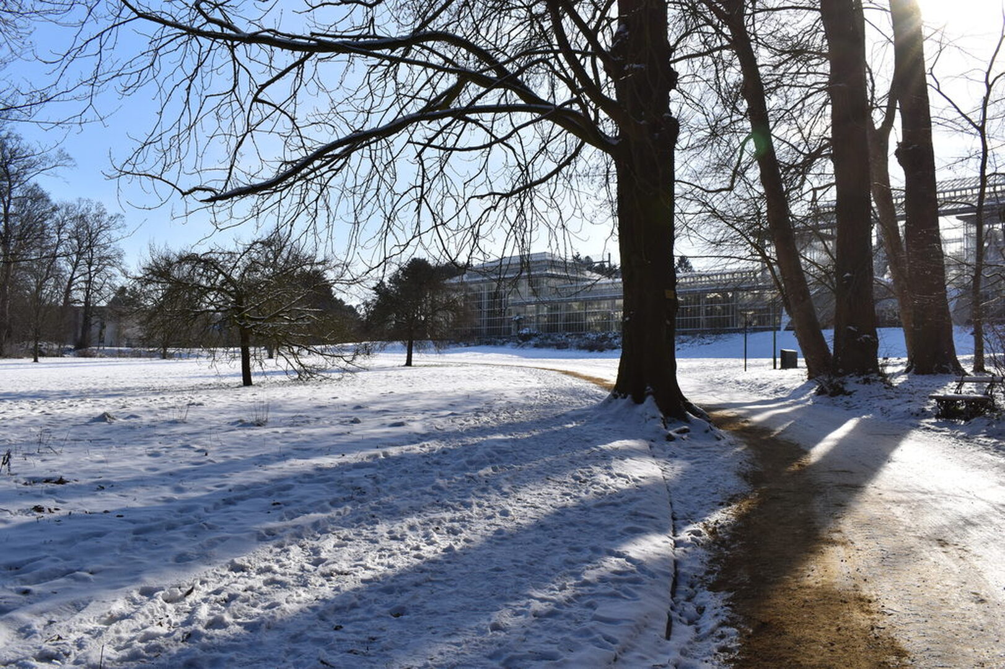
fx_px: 879
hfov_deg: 59.5
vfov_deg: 41.7
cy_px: 334
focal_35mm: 32
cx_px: 502
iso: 200
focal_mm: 21
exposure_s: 1/500
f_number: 11
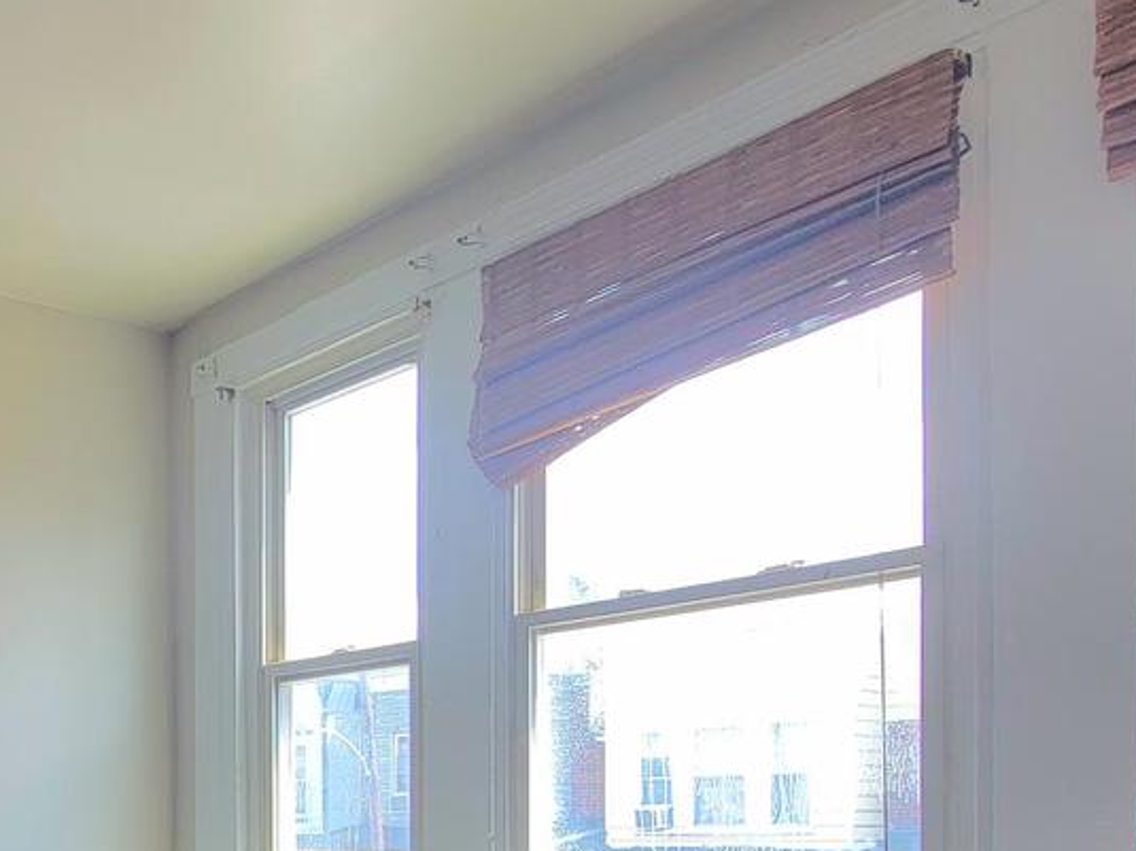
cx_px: -76
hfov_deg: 42.7
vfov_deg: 37.6
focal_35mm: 35
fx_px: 1148
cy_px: 787
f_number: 2.2
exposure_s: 1/127
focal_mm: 2.2
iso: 50
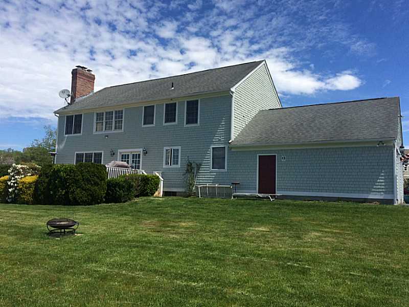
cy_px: 154
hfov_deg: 61.7
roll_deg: -1.5
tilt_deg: +6.1
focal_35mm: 29
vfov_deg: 48.2
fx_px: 343
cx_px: 204
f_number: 2.2
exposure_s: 1/2933
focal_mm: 4.15
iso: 32
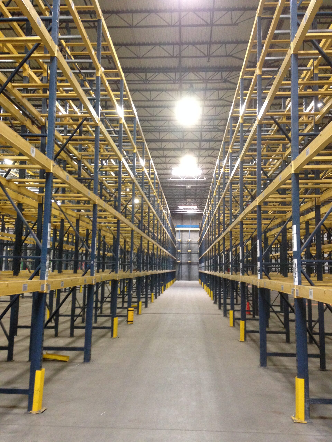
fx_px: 422
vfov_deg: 55.4
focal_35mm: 33
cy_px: 221
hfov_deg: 42.9
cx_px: 166
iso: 320
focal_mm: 4.12
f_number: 2.4
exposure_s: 1/20
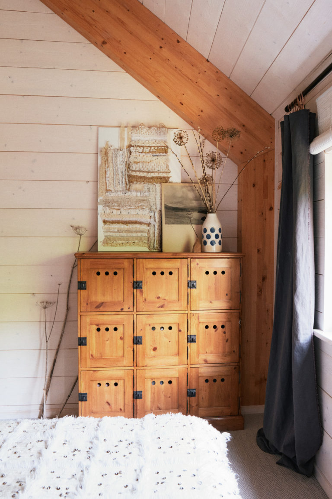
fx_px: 415
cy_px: 250
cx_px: 166
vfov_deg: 61.9
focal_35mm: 30
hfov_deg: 43.6
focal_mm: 20
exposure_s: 1/20
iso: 640
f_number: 5.6
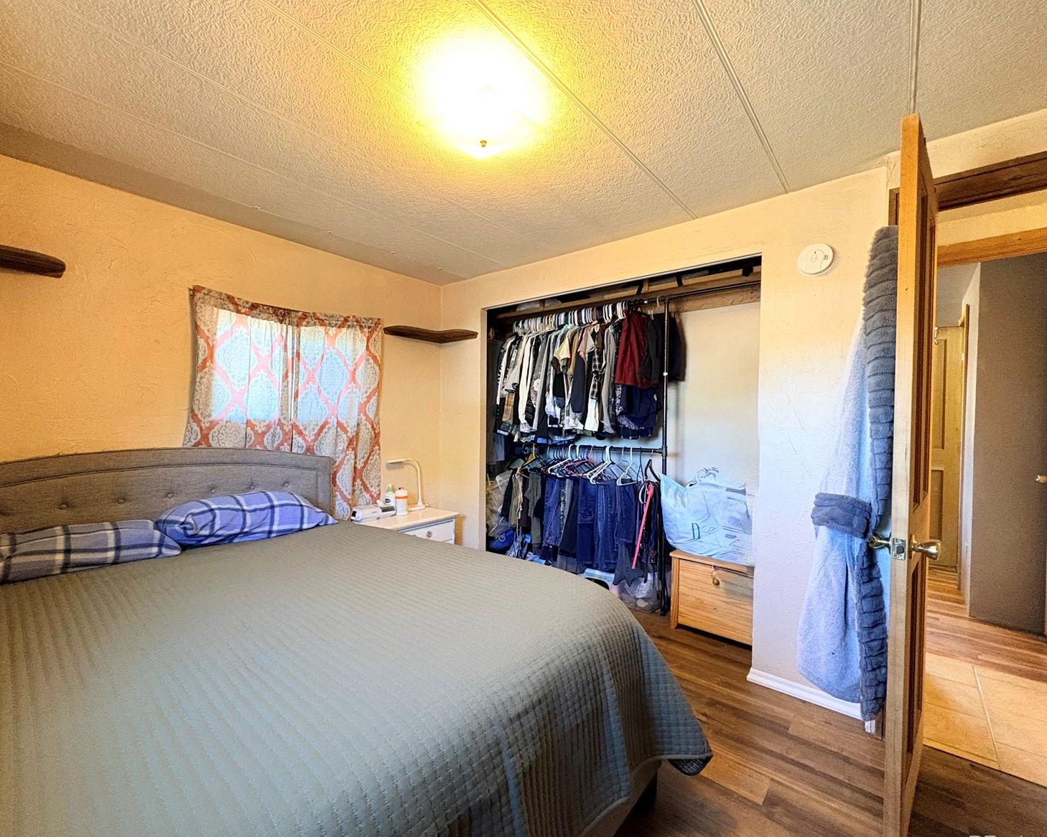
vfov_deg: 84.0
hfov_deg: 96.8
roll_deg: -0.9
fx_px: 465
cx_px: 511
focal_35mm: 15
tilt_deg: -0.7
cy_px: 428
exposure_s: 1/60
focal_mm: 2.22
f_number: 2.2
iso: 640
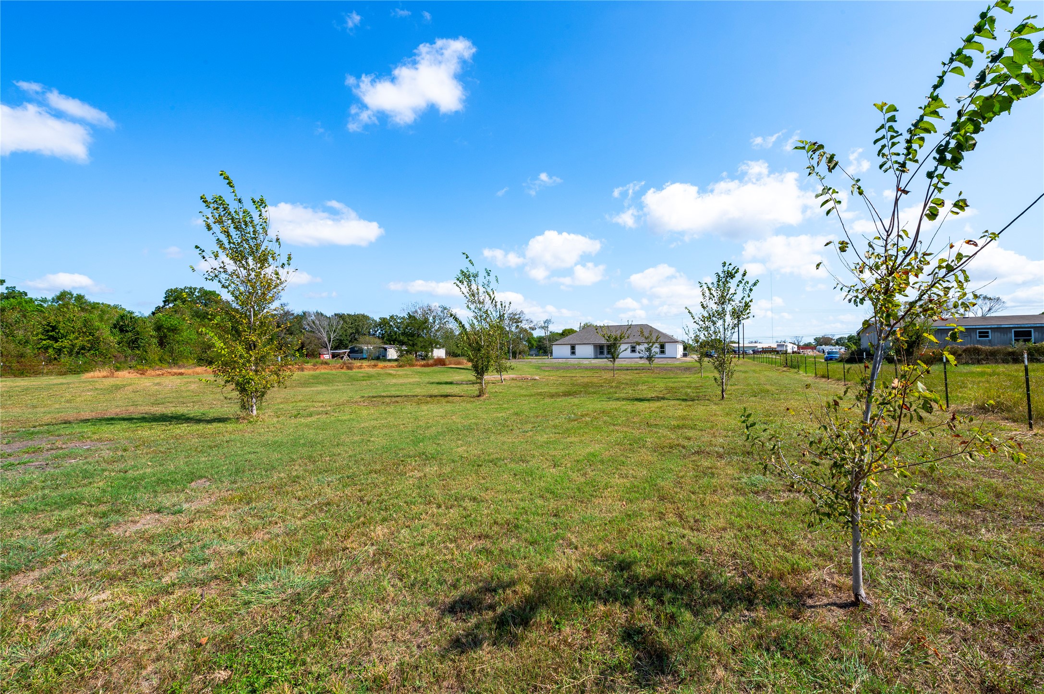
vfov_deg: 77.2
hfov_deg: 100.4
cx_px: 522
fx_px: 435
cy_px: 347
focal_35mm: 15
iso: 125
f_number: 14
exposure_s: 1/160
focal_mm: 15
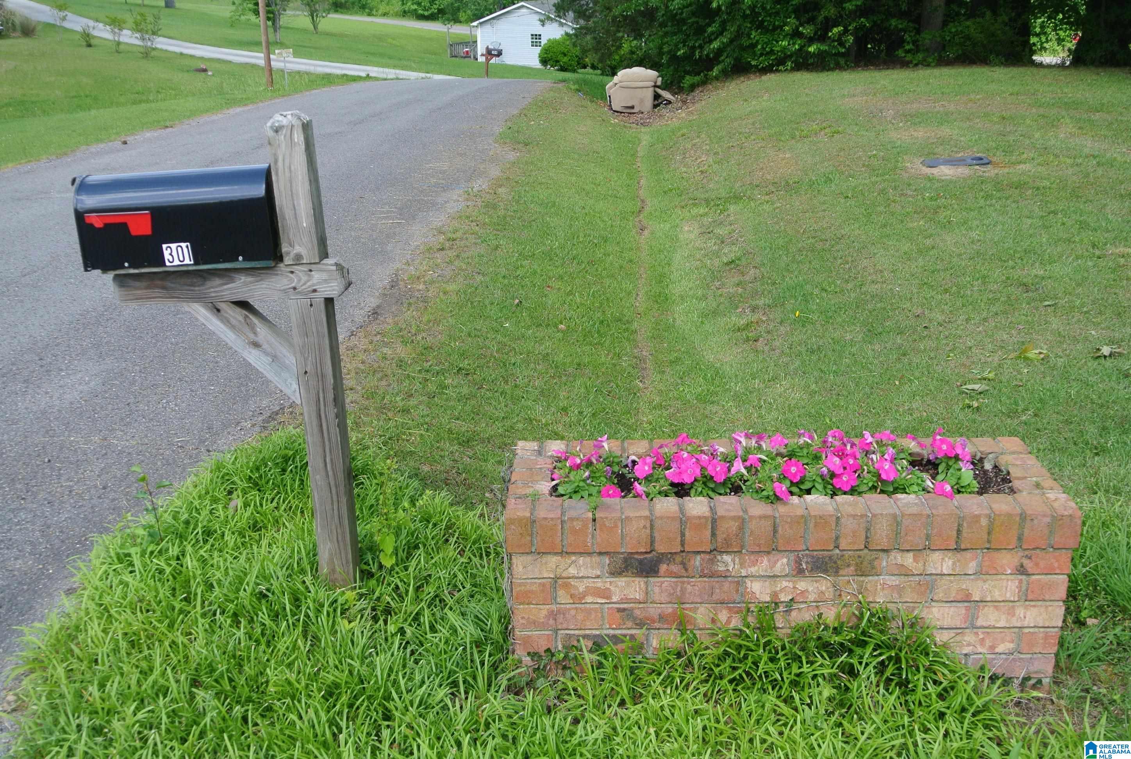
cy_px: 380
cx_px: 566
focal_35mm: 37
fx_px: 1165
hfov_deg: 51.8
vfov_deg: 36.1
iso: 100
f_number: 4
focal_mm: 14
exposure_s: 1/320
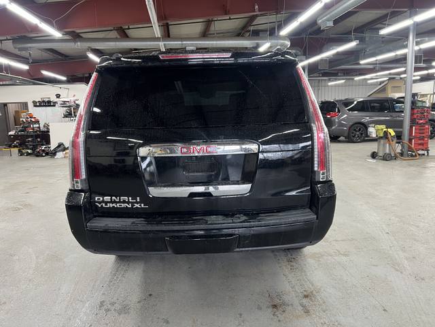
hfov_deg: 67.3
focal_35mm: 26
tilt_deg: -11.2
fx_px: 327
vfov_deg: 53.1
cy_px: 164
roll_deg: +1.6
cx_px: 218
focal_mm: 5.7
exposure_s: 1/60
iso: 160
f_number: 1.5
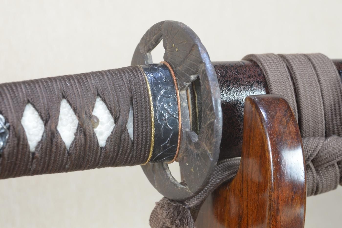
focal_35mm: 112
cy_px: 114
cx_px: 171
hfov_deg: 18.2
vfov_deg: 12.2
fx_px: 1068
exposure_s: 1/1.6
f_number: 11
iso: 400
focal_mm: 75
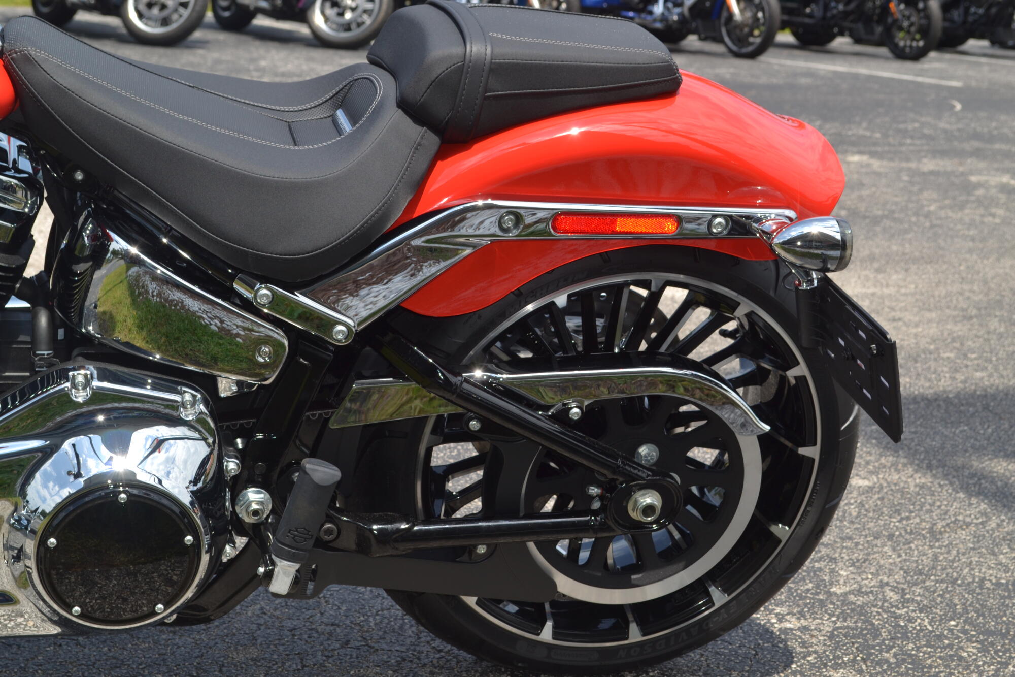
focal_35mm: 68
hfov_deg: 29.9
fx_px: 1903
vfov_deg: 20.2
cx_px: 508
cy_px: 338
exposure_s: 1/200
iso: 100
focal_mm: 45
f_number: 9
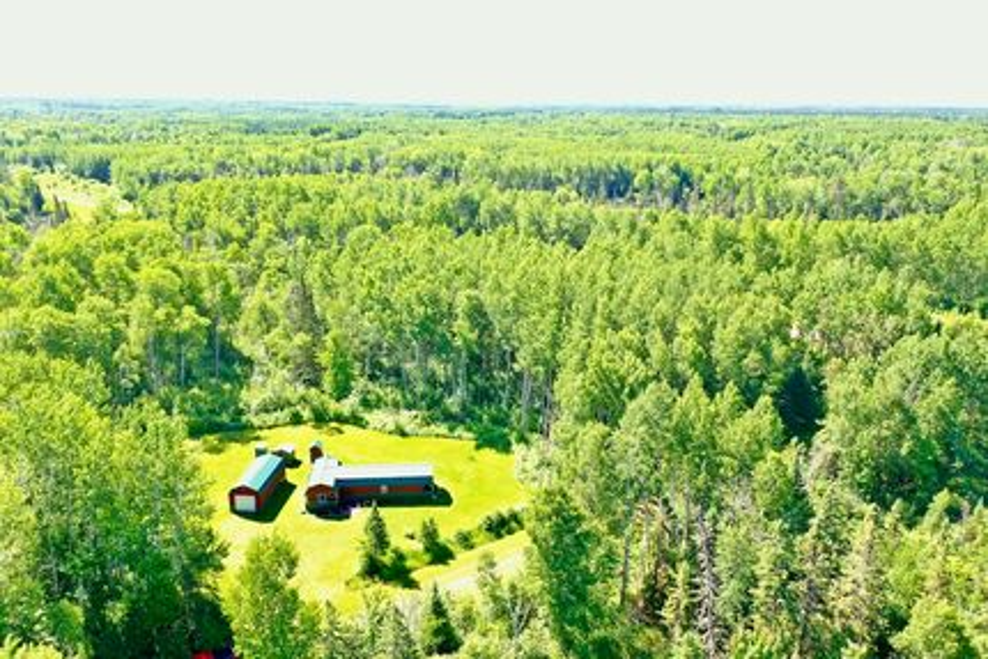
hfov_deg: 65.5
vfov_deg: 46.4
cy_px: 330
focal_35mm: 28
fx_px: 769
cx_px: 494
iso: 100
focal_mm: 10.26
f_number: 4
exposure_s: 1/100
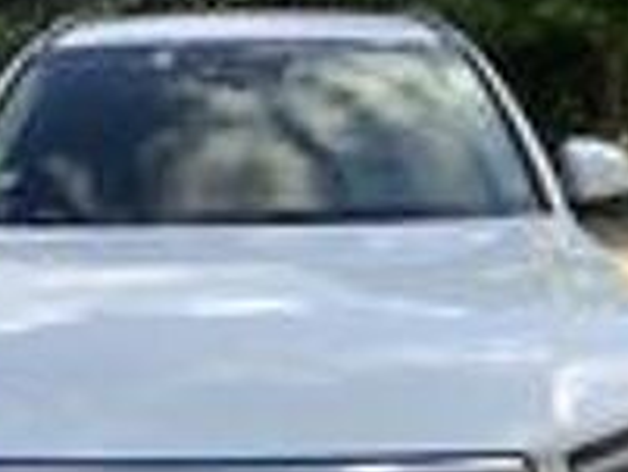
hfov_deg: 26.3
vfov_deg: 19.4
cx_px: 253
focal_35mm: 74
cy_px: 466
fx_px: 1343
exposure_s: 1/220
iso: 25
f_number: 2.4
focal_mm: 3.3
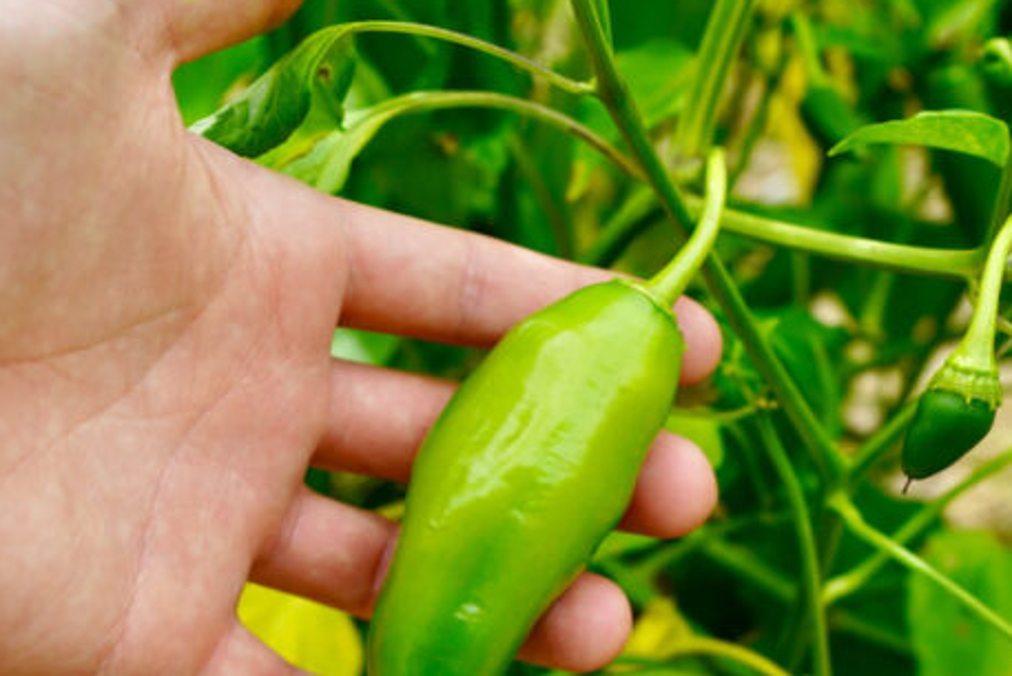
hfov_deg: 46.4
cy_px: 442
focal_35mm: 42
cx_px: 476
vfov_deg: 31.7
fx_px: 1181
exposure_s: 1/250
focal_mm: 30
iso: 100
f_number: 5
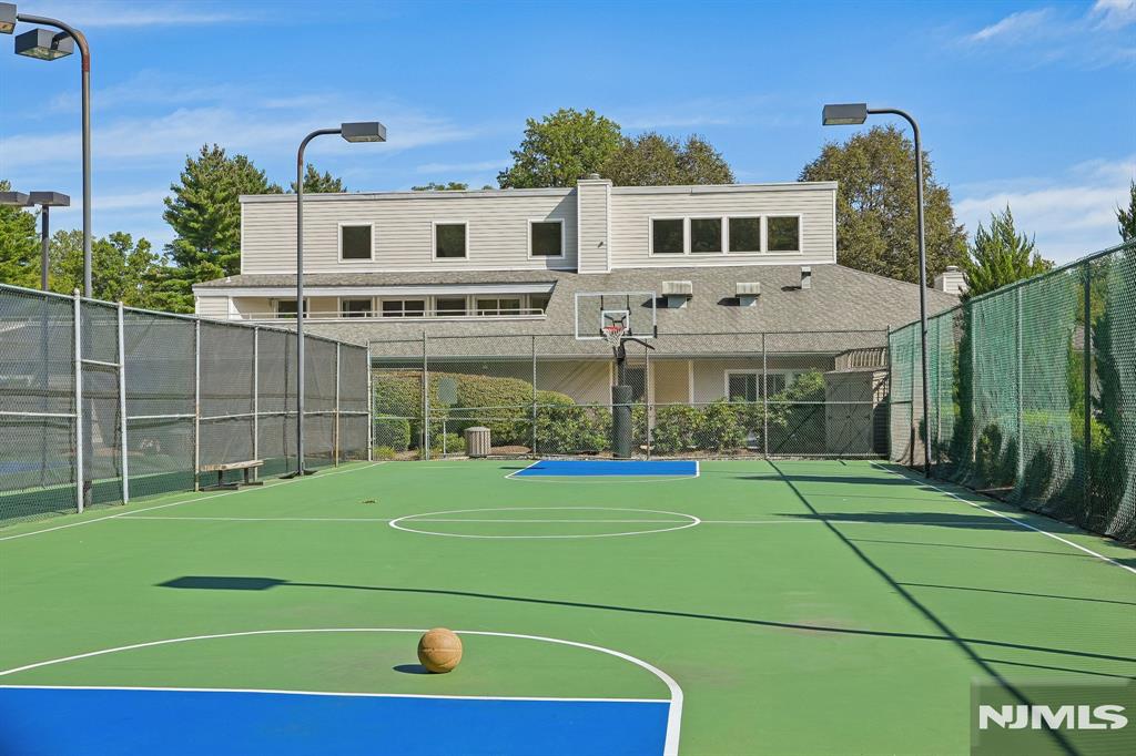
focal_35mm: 39
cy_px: 378
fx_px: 1230
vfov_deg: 34.2
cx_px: 568
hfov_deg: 49.6
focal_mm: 26
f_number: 8
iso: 100
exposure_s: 1/500
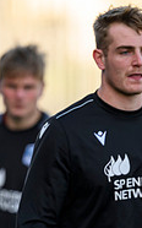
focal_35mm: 1570
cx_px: 319
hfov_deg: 0.8
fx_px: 9736
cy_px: 280
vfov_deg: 1.3
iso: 640
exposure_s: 1/1250
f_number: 3.5
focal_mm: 400
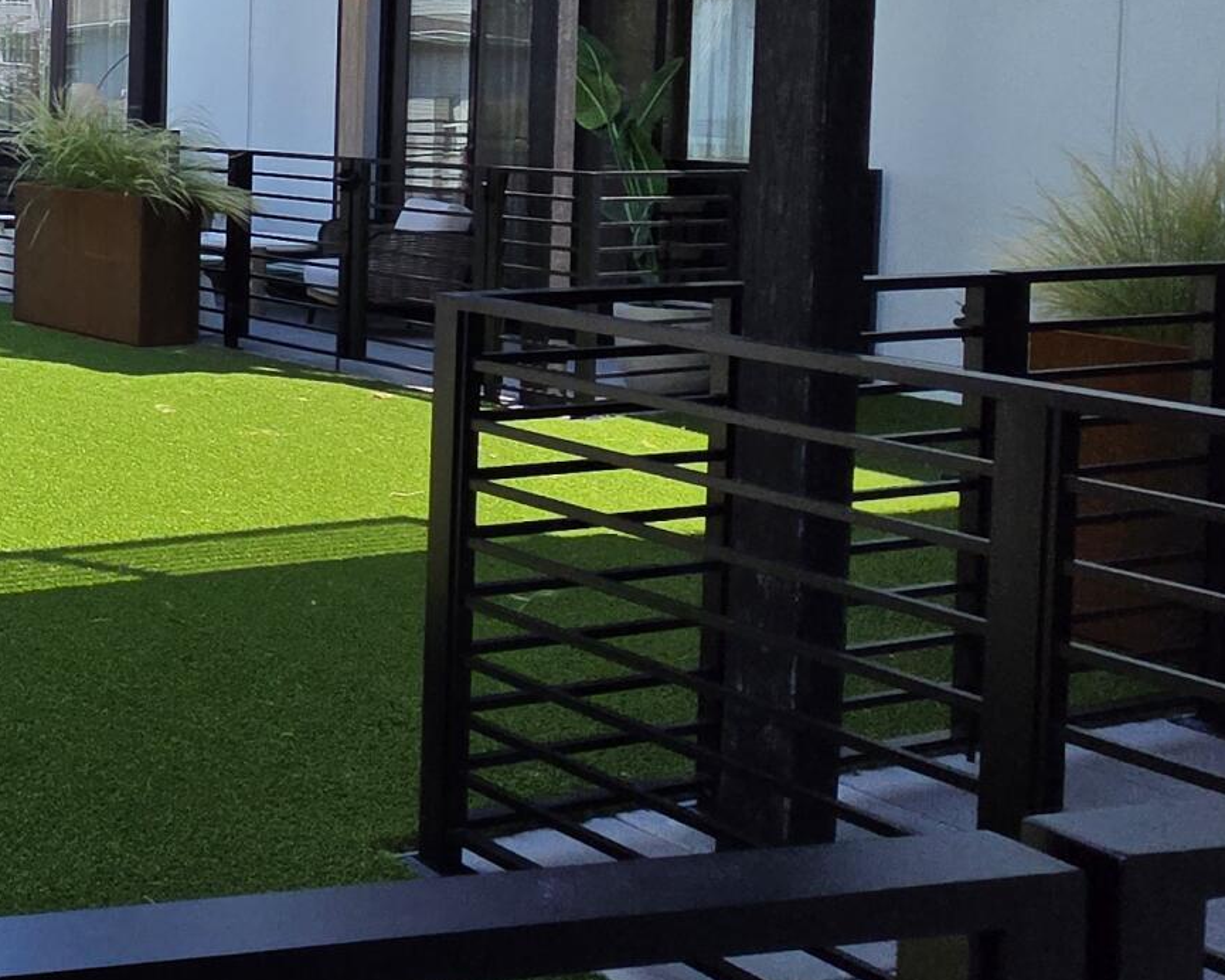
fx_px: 1595
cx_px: -419
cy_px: 113
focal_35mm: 44
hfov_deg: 31.1
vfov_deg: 32.6
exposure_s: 1/2483
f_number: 2.2
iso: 100
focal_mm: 2.2
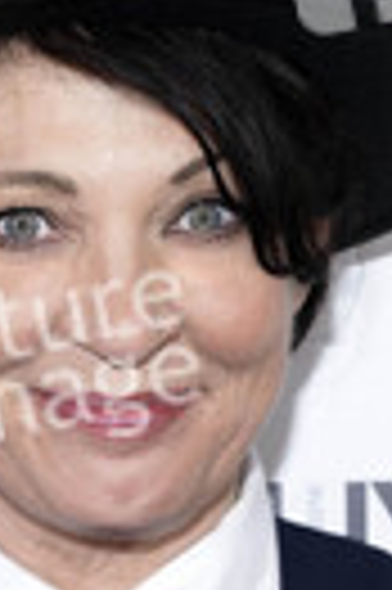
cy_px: 604
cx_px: 99
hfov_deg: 5.0
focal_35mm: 274
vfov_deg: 7.5
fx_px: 4487
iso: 800
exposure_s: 1/200
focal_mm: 90
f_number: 5.6
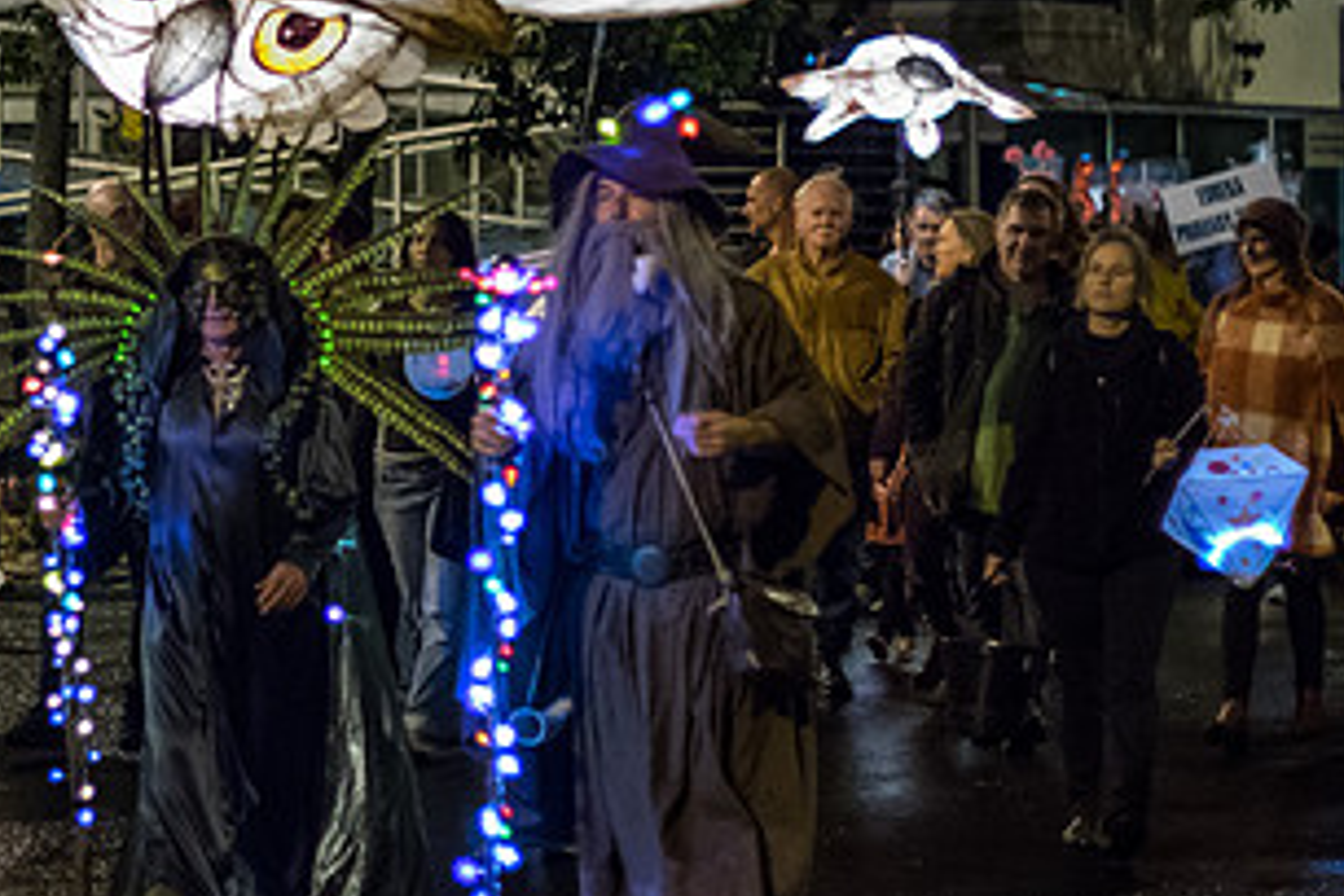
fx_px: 5301
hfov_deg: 14.3
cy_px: 509
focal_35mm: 142
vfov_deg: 9.7
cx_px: 88
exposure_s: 1/100
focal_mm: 50
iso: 3200
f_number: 1.8
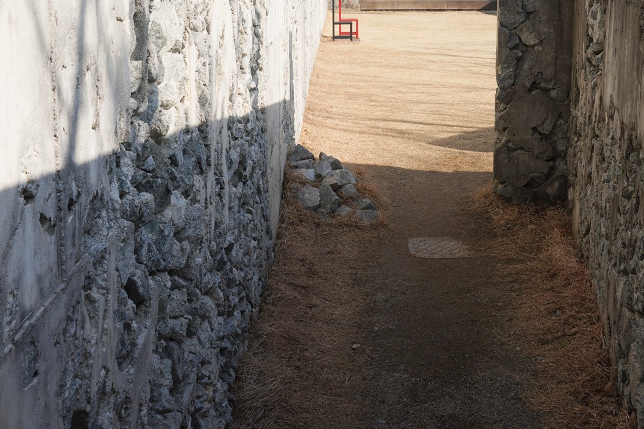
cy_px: 99
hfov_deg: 37.3
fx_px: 948
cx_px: 409
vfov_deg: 25.2
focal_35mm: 53
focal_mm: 28
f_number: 18
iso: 200
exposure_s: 1/100
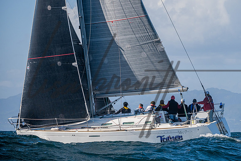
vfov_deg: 5.5
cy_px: 70
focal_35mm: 249
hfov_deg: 8.3
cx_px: 141
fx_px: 1670
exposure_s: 1/6400
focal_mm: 210
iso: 400
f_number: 6.3
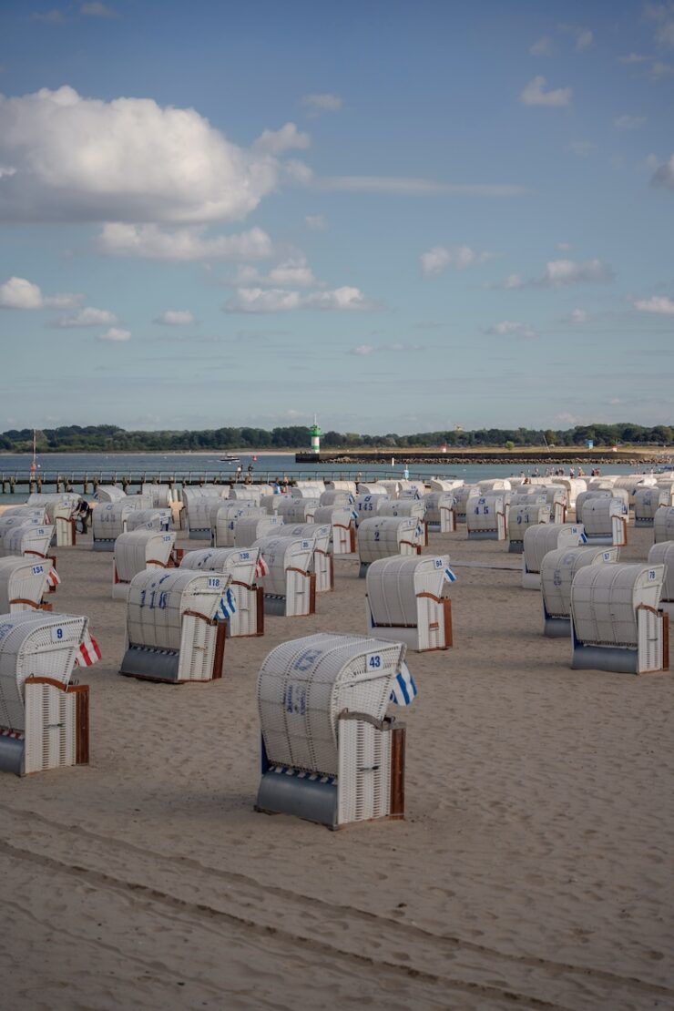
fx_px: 1966
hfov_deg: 19.5
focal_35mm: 70
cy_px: 506
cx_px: 337
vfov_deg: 28.8
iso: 100
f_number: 2.8
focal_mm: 70
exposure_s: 1/3200
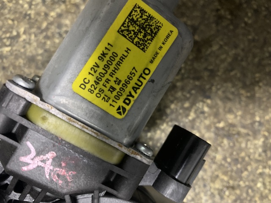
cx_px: 136
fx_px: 203
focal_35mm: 26
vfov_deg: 53.0
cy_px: 102
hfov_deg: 67.3
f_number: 1.8
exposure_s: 1/30
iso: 640
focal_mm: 4.25
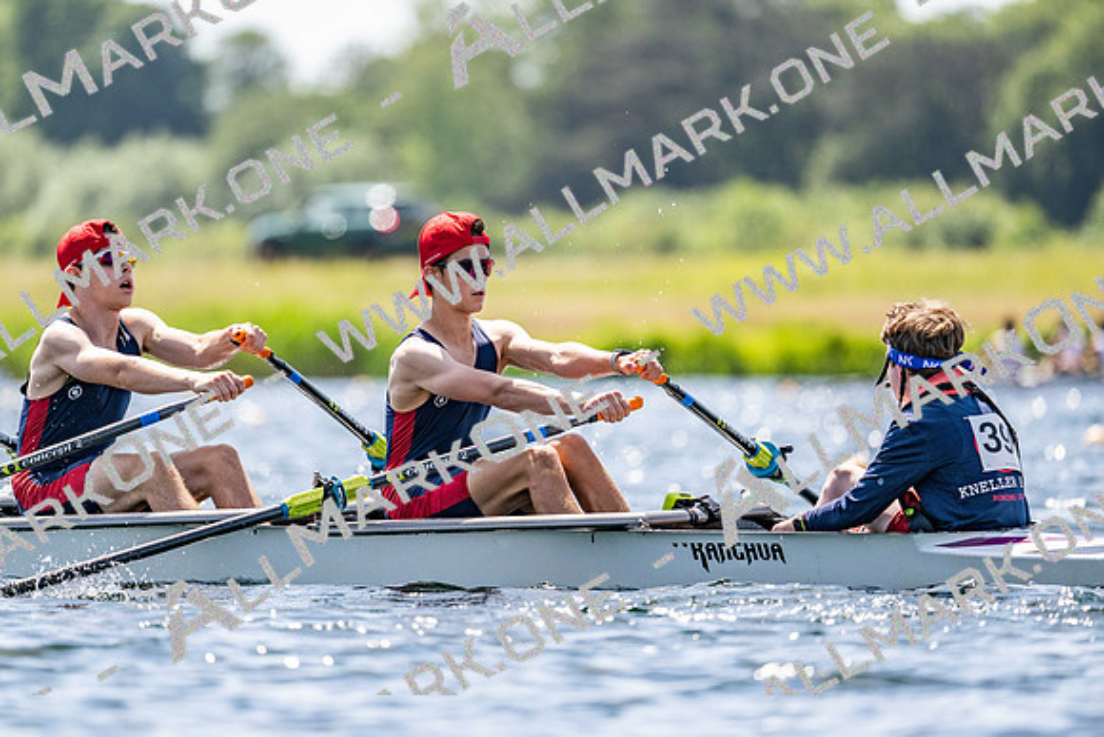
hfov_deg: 5.2
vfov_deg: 3.4
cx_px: 552
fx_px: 12269
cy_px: 368
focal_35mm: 400
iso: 320
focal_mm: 400
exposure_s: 1/2500
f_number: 4.5
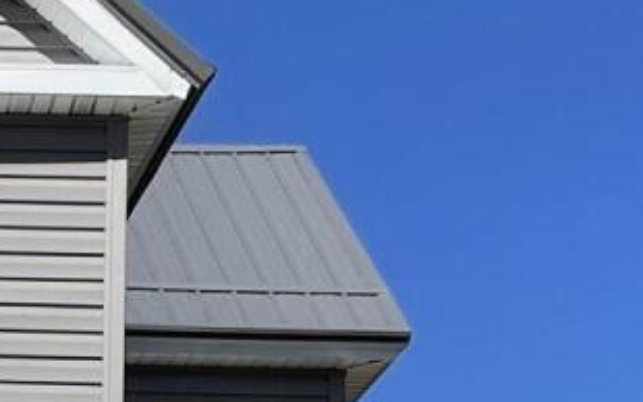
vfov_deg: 7.0
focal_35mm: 178
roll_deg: -1.6
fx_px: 3120
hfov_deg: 11.1
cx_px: -448
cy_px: 899
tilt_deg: +6.9
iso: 32
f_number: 1.6
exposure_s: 1/4831
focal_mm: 4.2
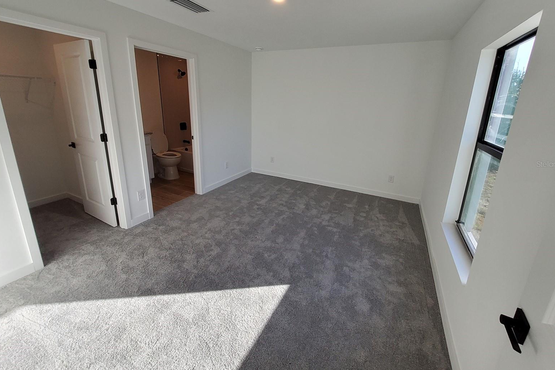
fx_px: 216
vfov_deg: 80.9
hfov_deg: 104.2
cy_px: 164
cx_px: 283
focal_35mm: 14
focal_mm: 1.13
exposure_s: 1/145
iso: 50
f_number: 2.2
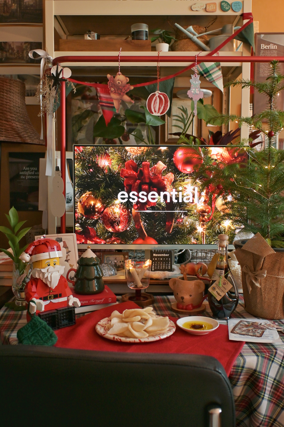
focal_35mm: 34
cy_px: 214
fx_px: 408
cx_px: 142
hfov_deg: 38.4
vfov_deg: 55.1
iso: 800
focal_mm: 23
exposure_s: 1/30
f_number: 4
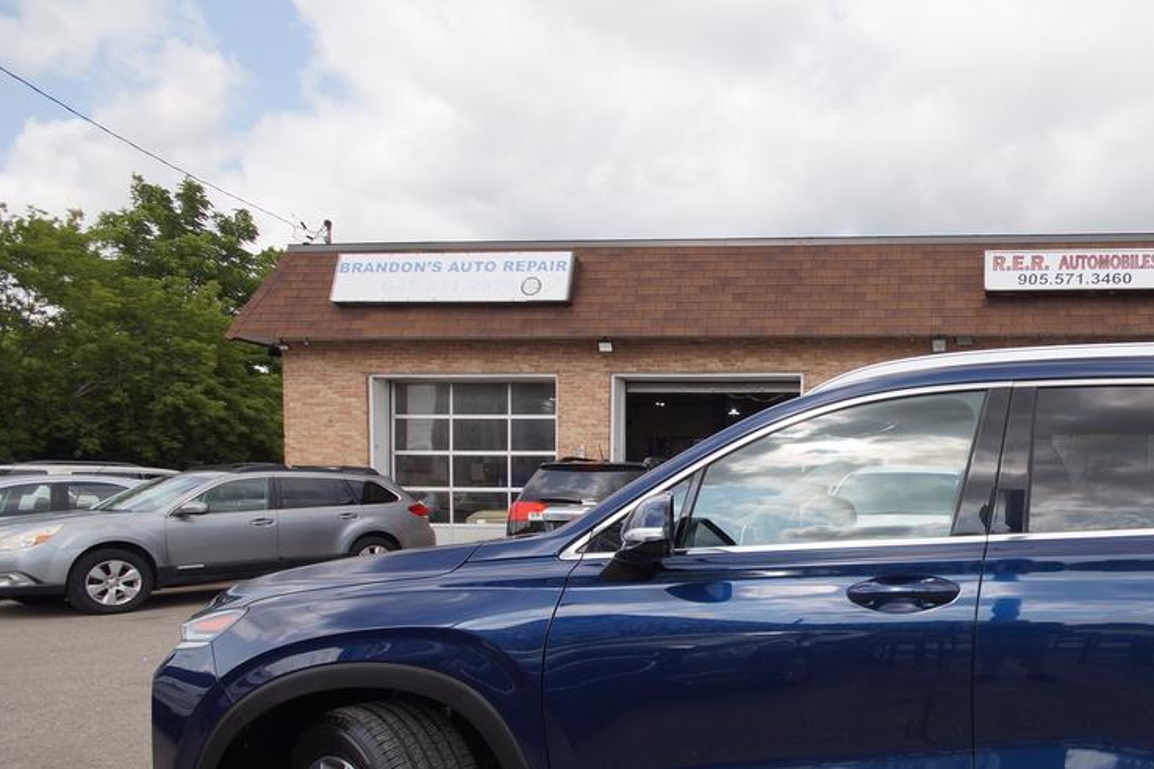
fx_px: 833
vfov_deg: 48.4
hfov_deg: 62.0
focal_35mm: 26
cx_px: 965
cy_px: 538
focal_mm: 10
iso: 100
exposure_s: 1/200
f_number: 7.1
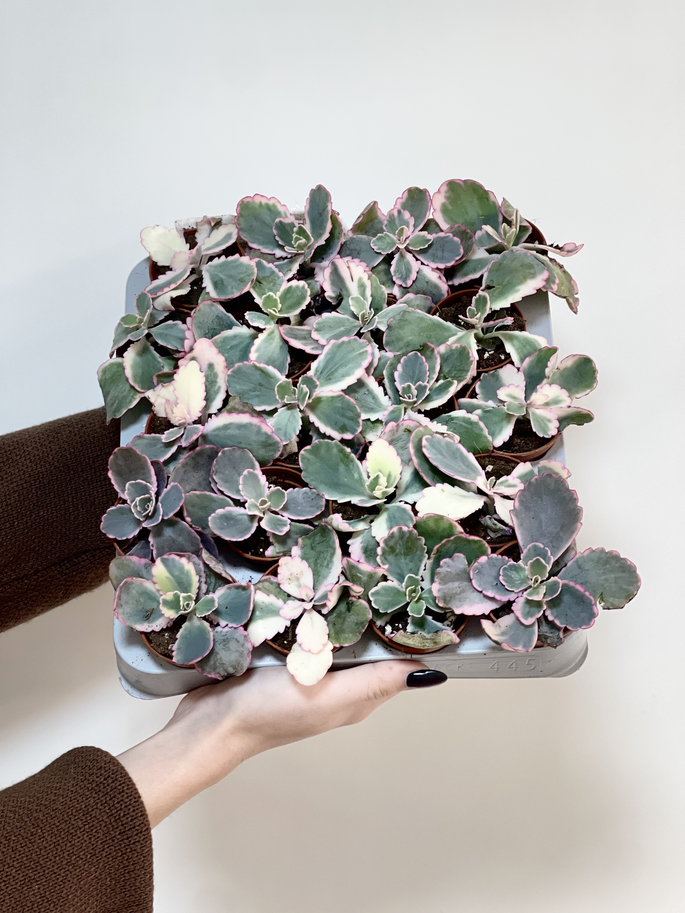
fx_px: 1689
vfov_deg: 30.3
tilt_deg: -10.4
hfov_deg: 22.9
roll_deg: -1.5
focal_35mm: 64
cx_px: 342
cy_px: 456
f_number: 2.2
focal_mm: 7.5
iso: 125
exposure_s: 1/100
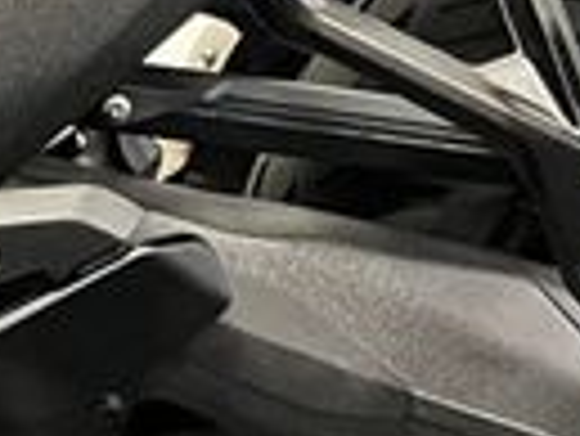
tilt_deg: -2.3
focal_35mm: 129
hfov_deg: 13.5
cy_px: -171
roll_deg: -0.1
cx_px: -504
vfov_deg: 11.2
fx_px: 2163
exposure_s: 1/33
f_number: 1.6
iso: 500
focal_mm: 5.1
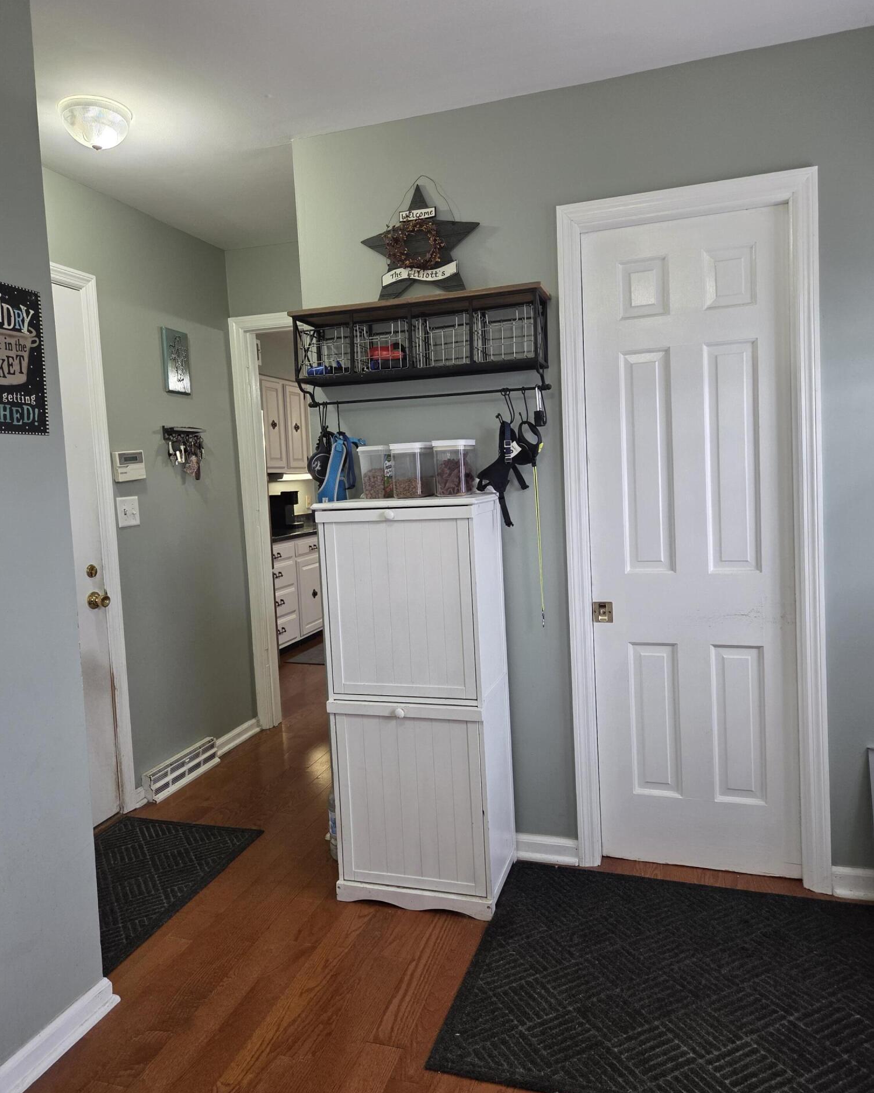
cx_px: 437
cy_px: 533
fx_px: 776
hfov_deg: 58.8
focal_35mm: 24
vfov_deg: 70.3
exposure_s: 1/120
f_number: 1.8
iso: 250
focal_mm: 5.4
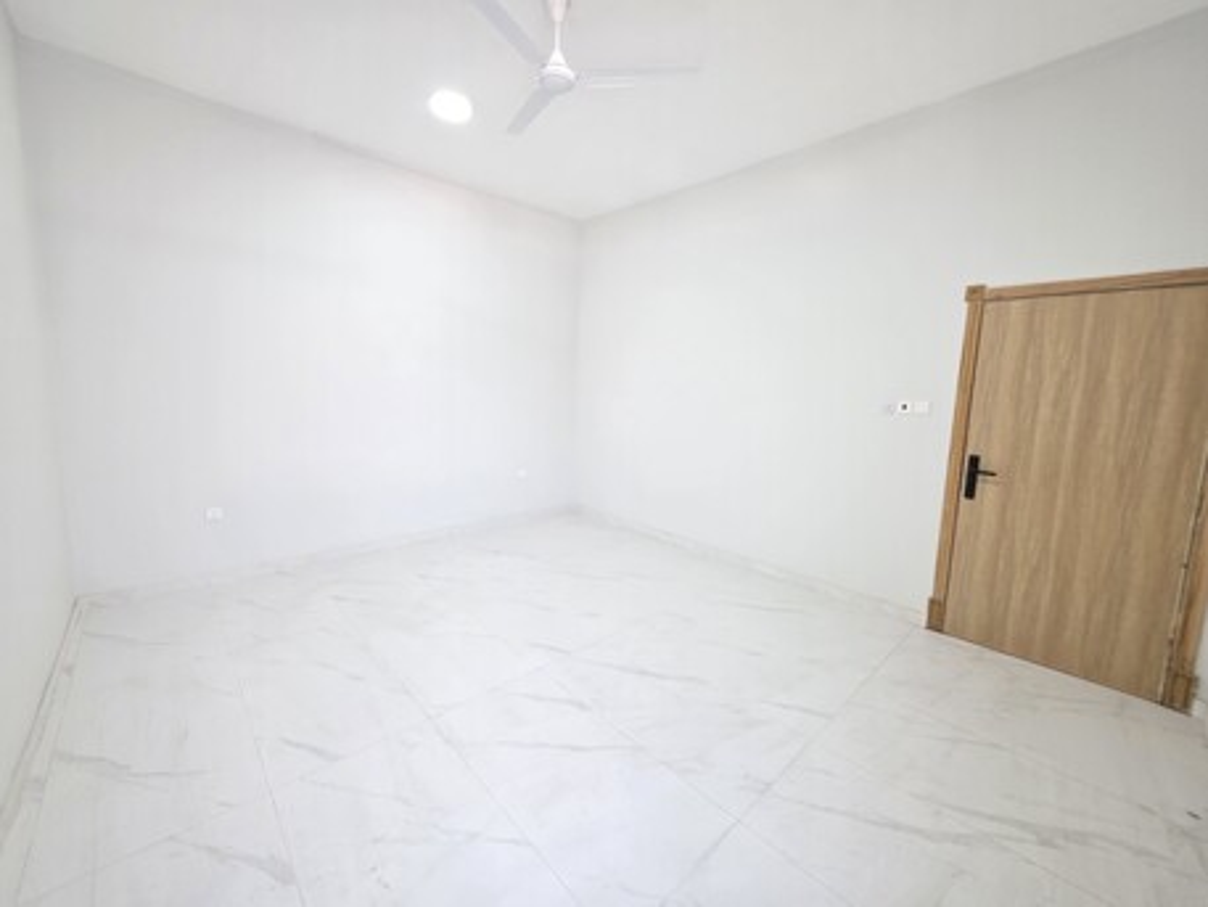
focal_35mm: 13
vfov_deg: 89.9
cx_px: 604
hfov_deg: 106.2
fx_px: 454
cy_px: 454
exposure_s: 1/100
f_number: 1.9
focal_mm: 2.2
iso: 250
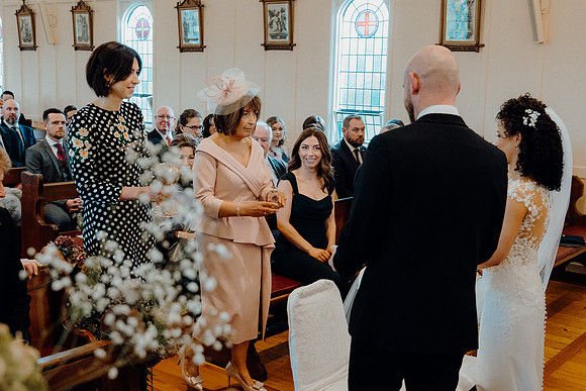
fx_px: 733
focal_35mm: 45
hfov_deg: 43.6
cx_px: 293
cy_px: 196
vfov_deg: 29.9
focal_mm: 30
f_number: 3.5
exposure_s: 1/160
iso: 2500
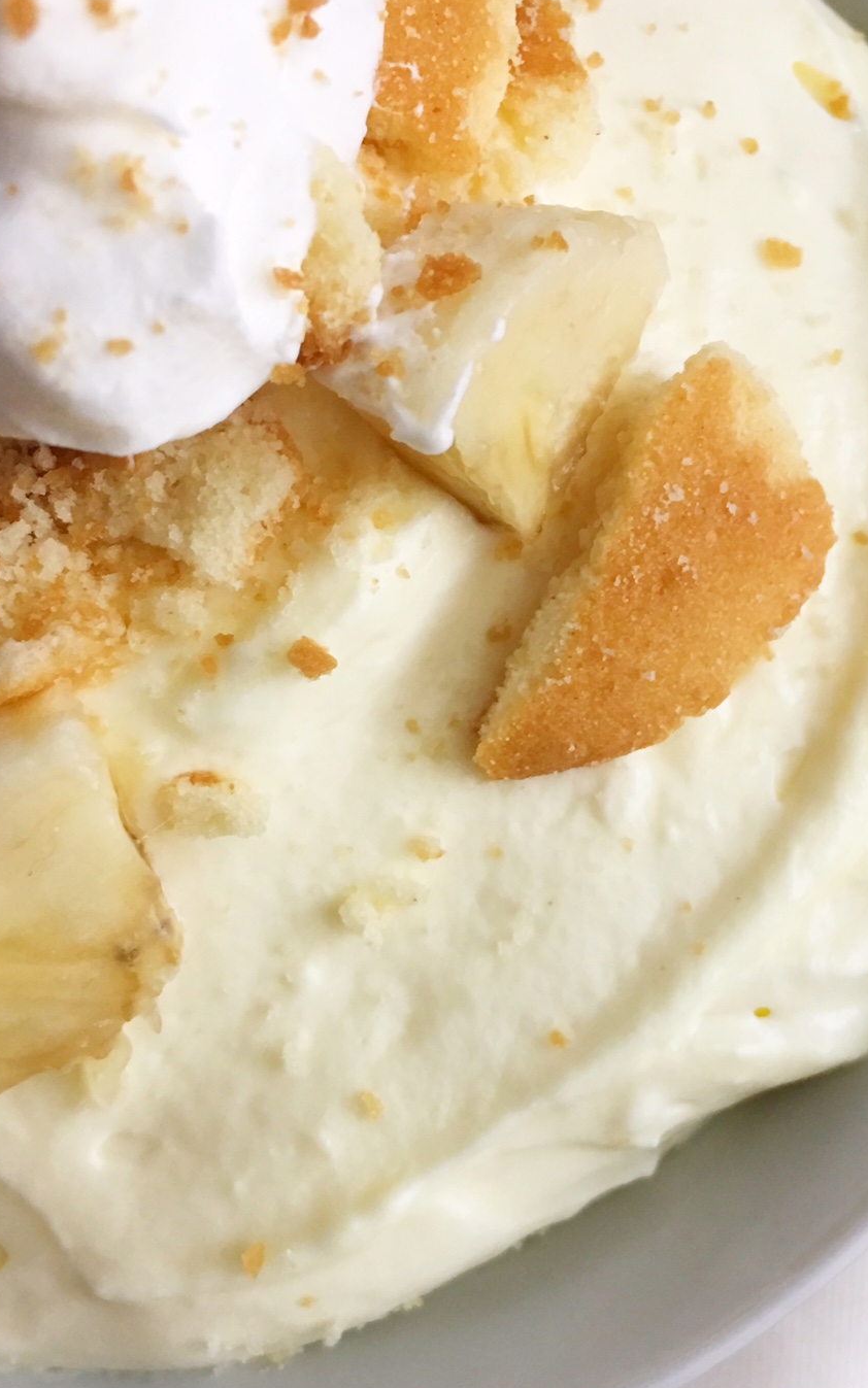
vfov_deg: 43.4
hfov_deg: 28.0
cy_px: 771
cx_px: 486
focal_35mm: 46
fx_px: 1741
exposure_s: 1/15
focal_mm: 4.15
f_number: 2.2
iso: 64
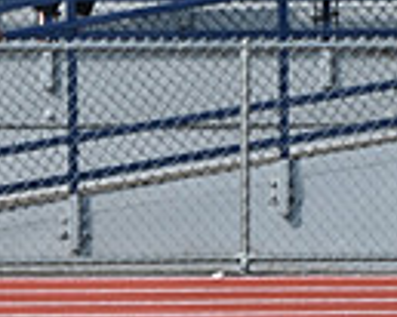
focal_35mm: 1328
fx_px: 15592
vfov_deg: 1.2
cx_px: -80
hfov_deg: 1.5
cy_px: 337
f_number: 5.6
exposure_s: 1/800
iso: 140
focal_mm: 210
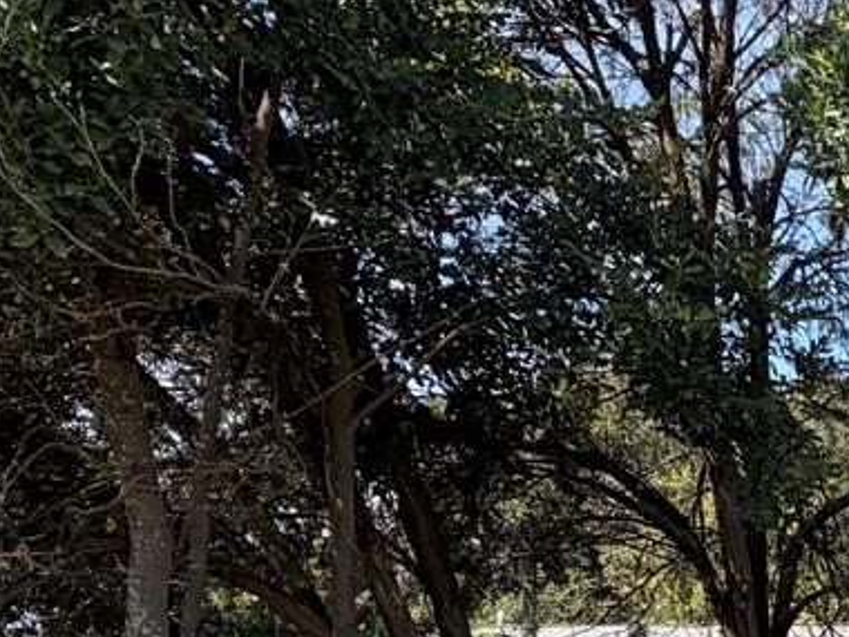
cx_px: 1144
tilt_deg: -5.4
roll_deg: -2.1
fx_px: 1447
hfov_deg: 26.8
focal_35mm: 59
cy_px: 874
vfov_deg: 21.8
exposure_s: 1/686
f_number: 2.2
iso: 40
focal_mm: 2.22
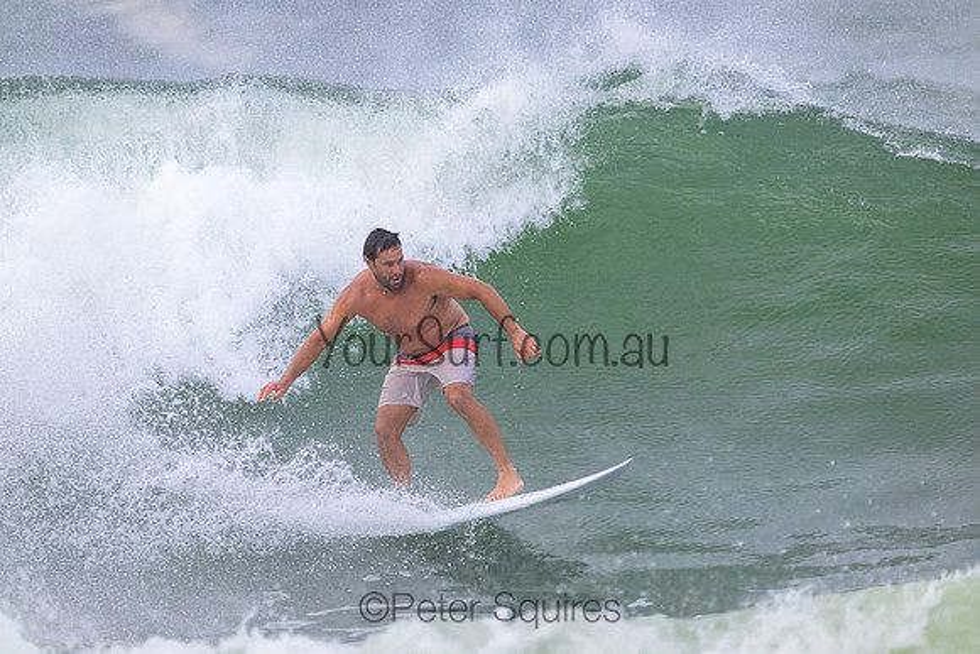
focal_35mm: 800
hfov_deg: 2.6
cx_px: 490
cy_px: 327
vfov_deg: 1.7
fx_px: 21782
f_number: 11
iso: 3200
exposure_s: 1/2000
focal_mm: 800
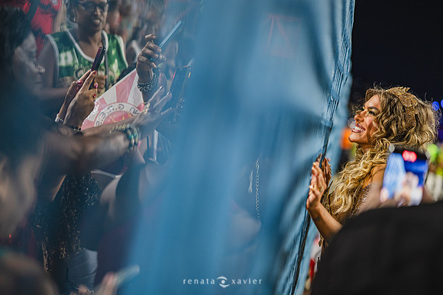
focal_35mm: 50
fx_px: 615
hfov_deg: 39.6
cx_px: 222
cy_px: 148
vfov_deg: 27.0
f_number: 1.3
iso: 1600
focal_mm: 50
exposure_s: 1/1000
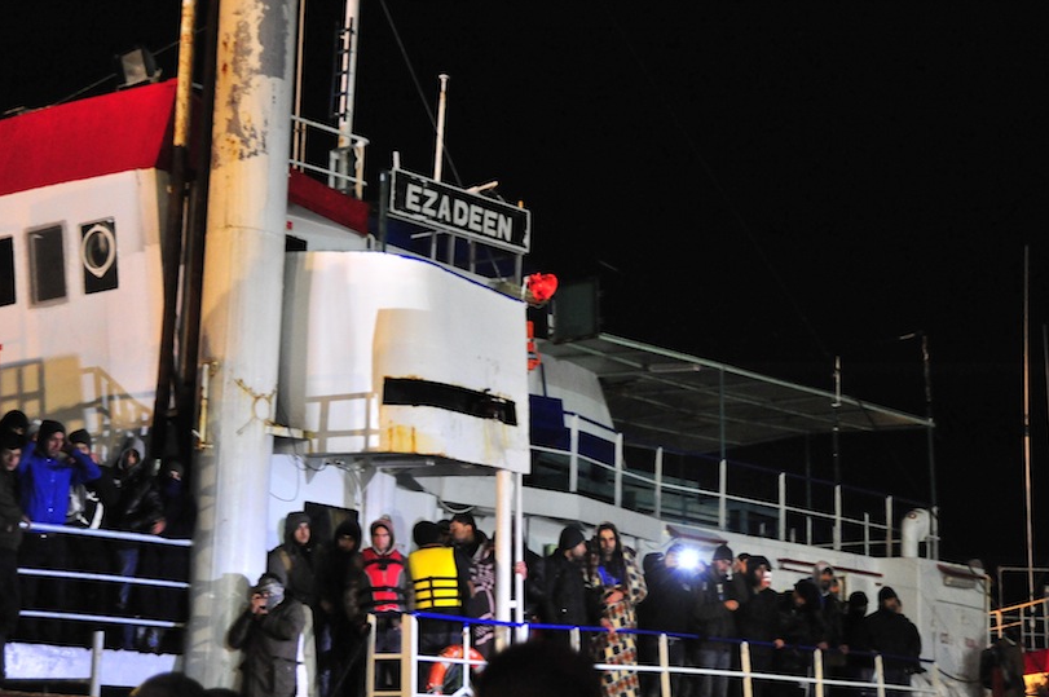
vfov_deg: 18.4
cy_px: 350
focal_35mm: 74
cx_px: 559
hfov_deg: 27.4
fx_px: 2154
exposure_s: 1/30
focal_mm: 60
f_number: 4
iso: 6400
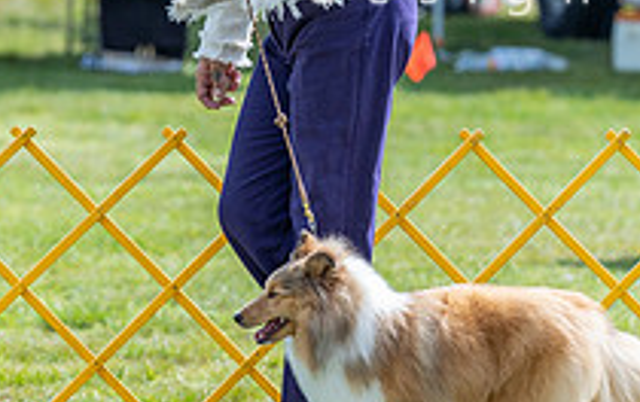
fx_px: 9277
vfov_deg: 2.5
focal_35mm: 531
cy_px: 81
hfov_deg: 4.0
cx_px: 210
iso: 400
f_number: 4.5
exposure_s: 1/1600
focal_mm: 189
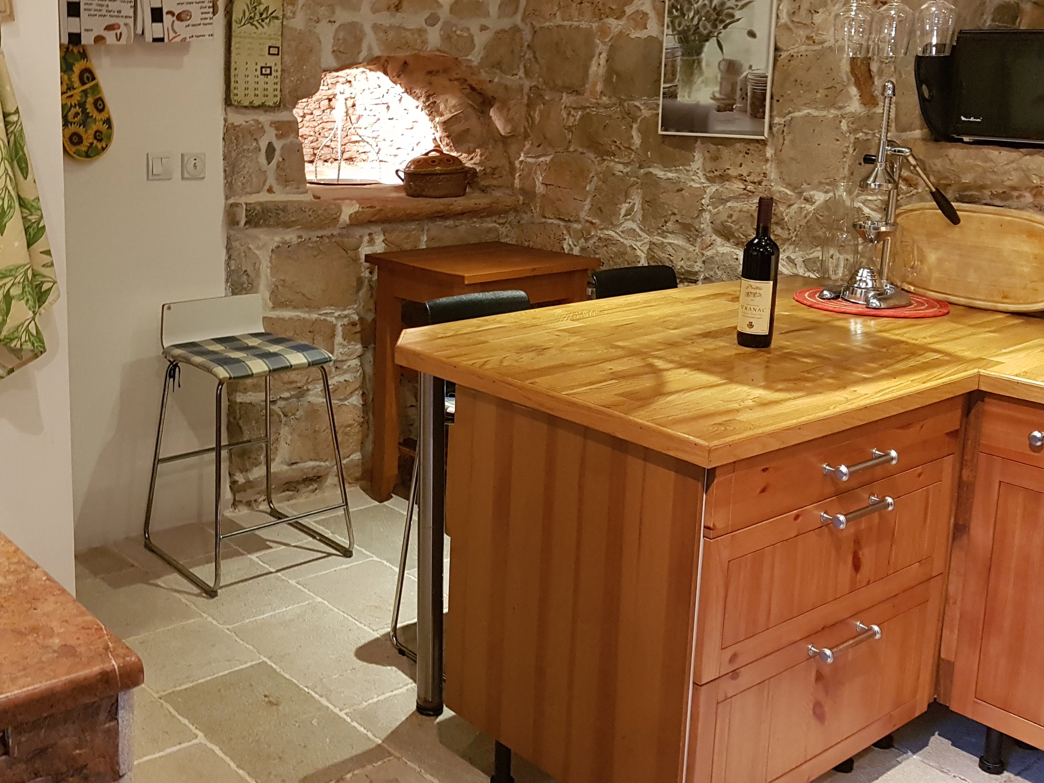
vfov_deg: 37.5
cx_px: 406
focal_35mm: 38
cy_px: 307
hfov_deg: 48.6
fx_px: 1146
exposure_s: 1/11
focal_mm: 4.2
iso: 200
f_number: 1.7
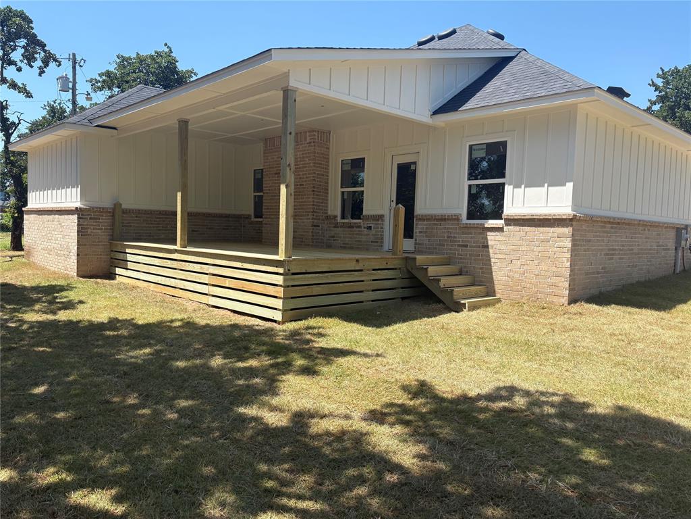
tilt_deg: -3.5
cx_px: 346
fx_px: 519
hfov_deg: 67.3
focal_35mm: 26
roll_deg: -1.7
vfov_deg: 53.1
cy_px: 260
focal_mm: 5.96
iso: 50
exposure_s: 1/1901
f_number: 1.6
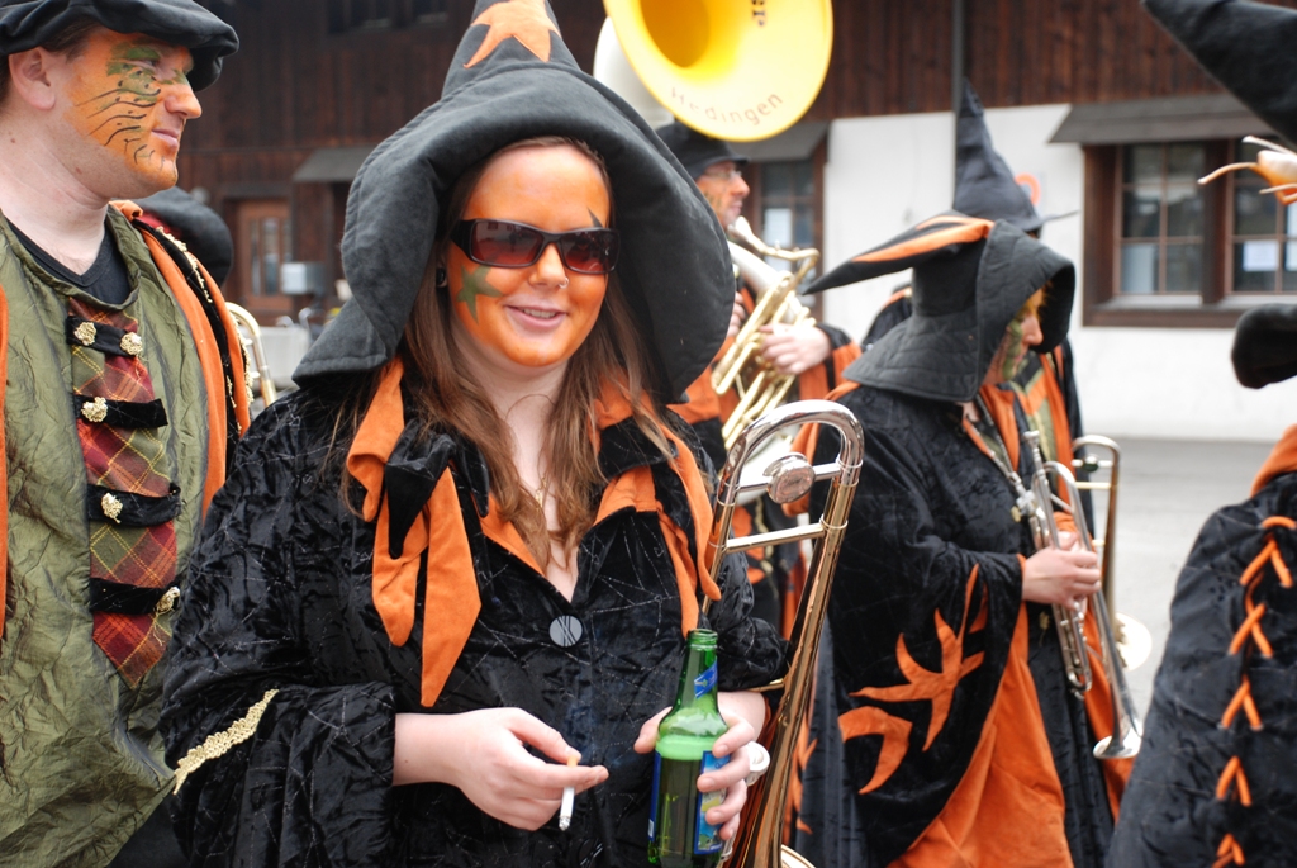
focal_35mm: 75
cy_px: 434
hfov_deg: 27.0
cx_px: 648
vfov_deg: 18.2
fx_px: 2705
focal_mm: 50
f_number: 5
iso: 200
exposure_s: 1/80
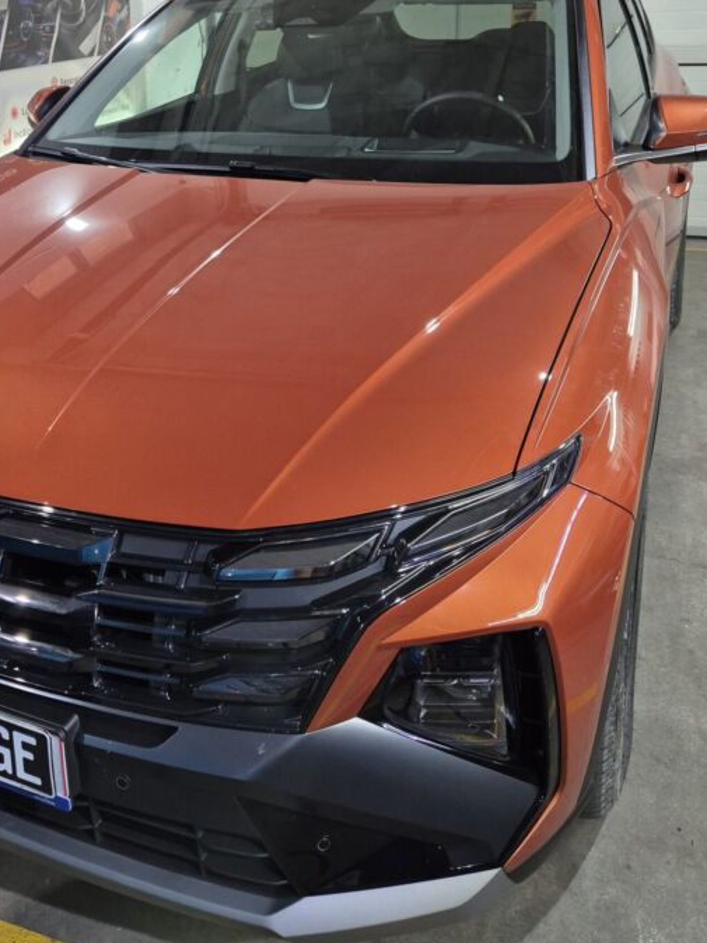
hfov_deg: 40.2
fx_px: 953
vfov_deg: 50.4
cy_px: 235
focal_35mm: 35
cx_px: 231
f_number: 1.8
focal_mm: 5.4
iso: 200
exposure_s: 1/100
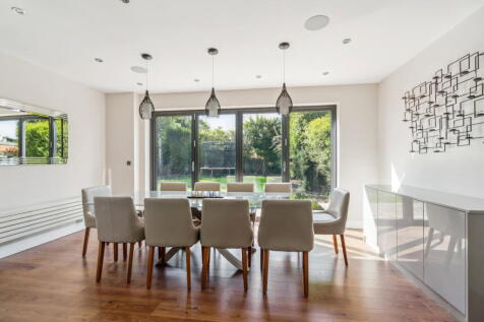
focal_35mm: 16
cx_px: 242
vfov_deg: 73.7
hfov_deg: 96.8
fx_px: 215
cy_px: 161
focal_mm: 16
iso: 640
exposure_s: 1/80
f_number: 5
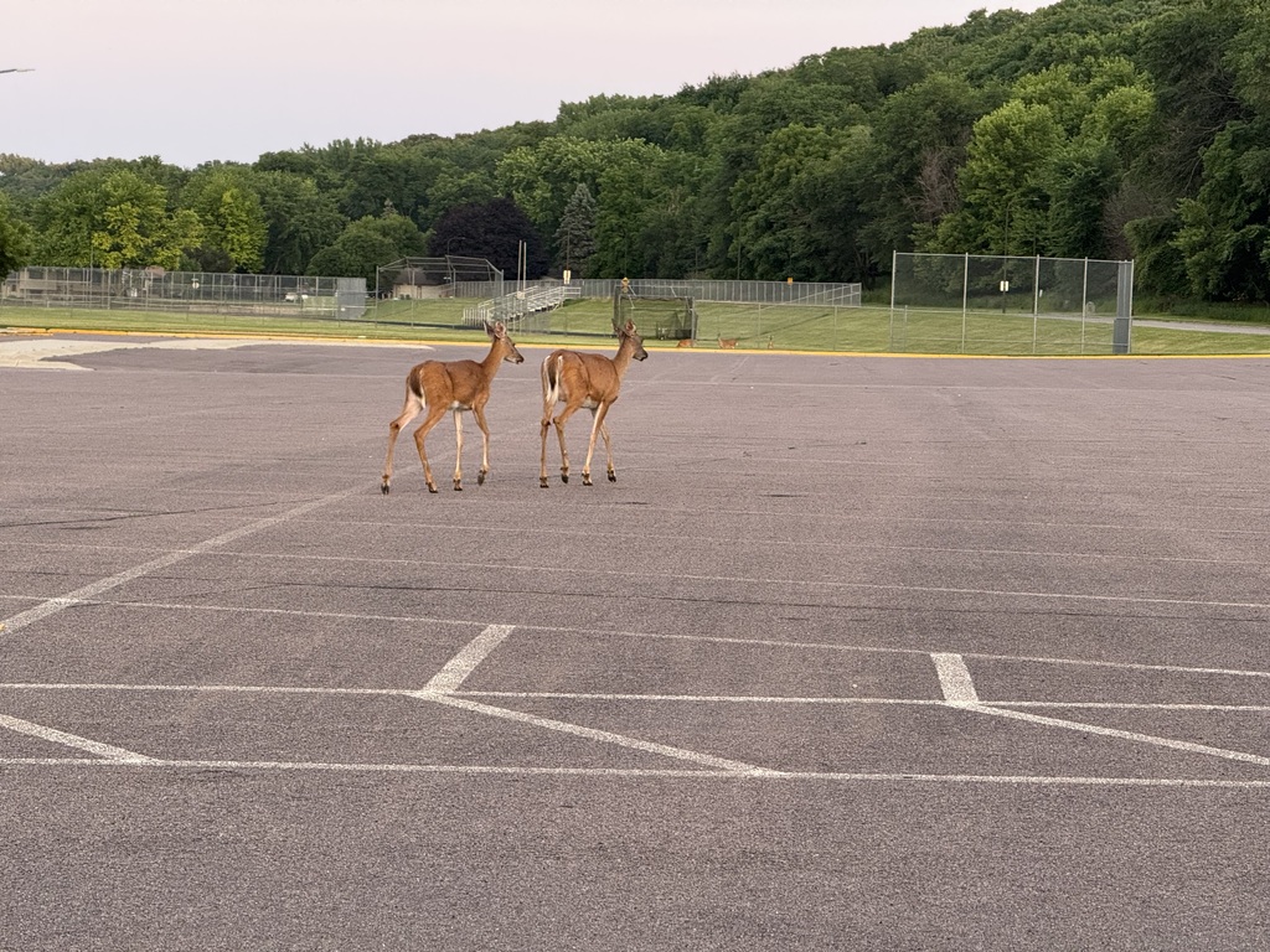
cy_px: 476
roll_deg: -1.7
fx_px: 4403
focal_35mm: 120
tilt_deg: -2.9
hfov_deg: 16.4
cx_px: 635
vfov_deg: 12.3
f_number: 2.8
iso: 125
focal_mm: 15.66
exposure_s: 1/99
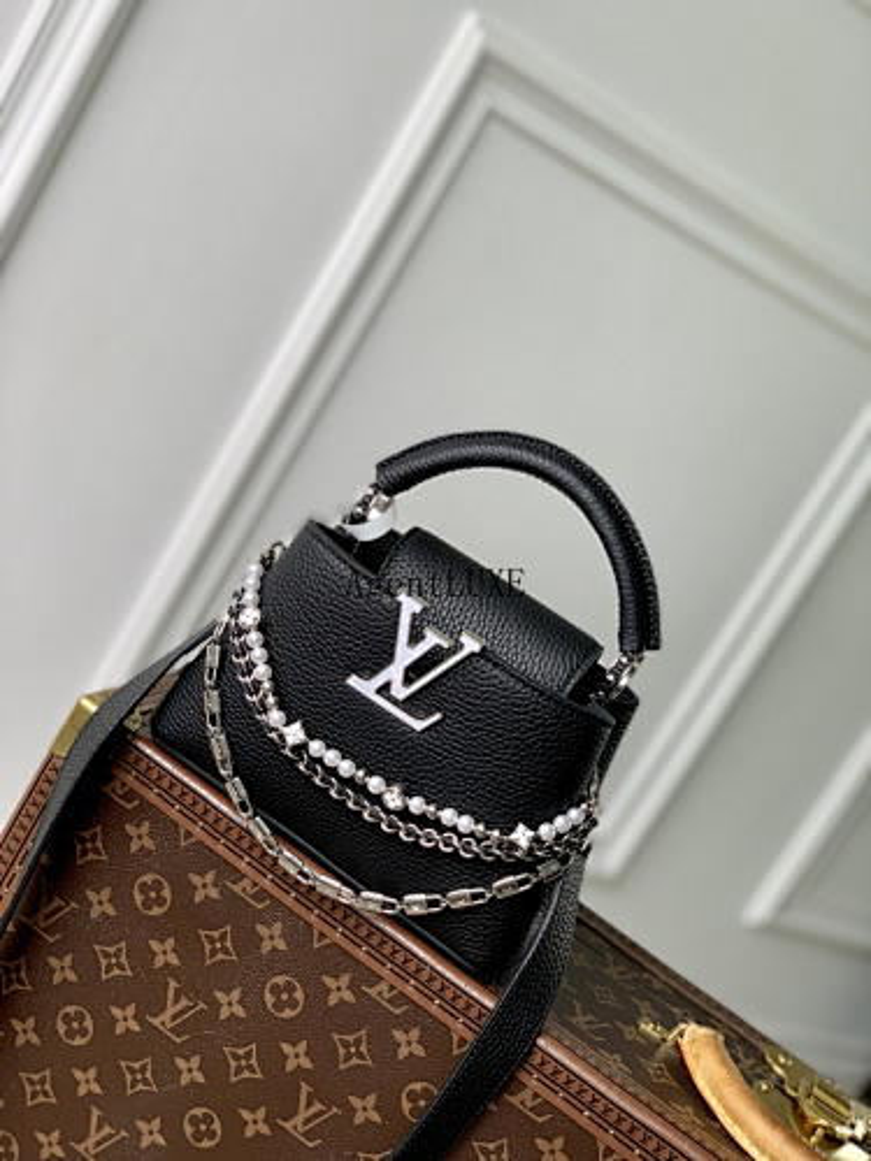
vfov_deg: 36.8
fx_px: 1745
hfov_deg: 28.0
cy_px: 580
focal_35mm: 52
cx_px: 436
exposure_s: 1/122
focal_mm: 6
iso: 20
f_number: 2.4
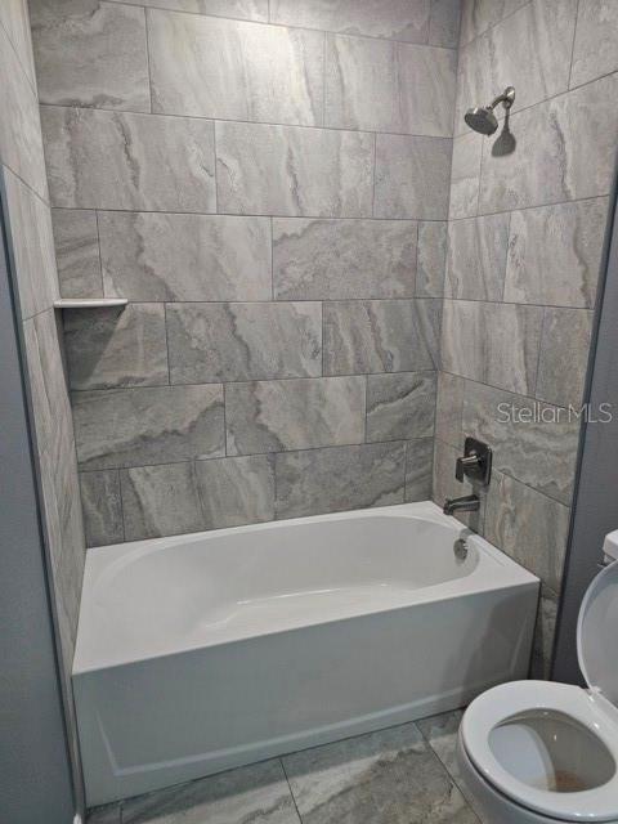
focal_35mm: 23
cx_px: 309
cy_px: 412
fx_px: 547
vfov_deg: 73.9
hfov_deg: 58.9
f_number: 1.7
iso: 320
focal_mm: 6.3
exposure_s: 1/120
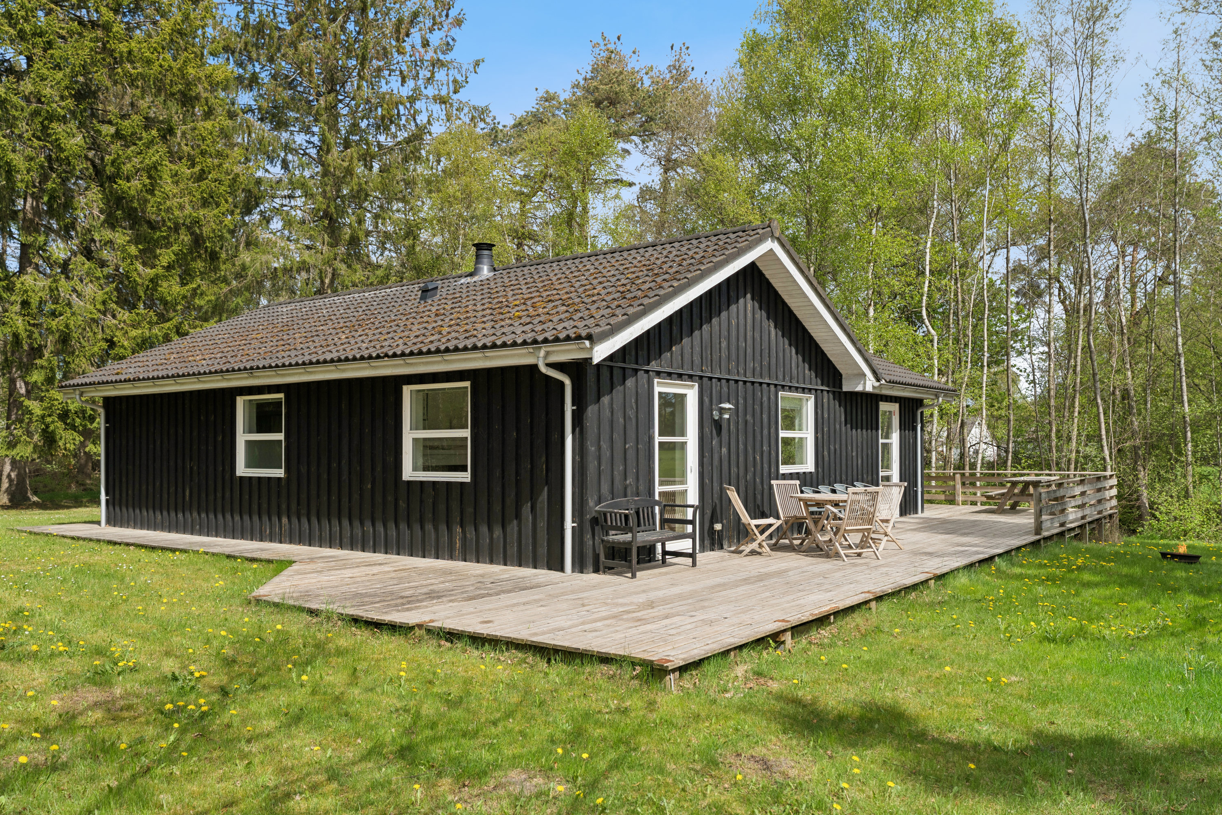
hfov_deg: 67.4
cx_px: 611
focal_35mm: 27
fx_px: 916
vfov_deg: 47.9
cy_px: 408
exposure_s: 1/1250
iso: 100
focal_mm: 27
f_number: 4.5
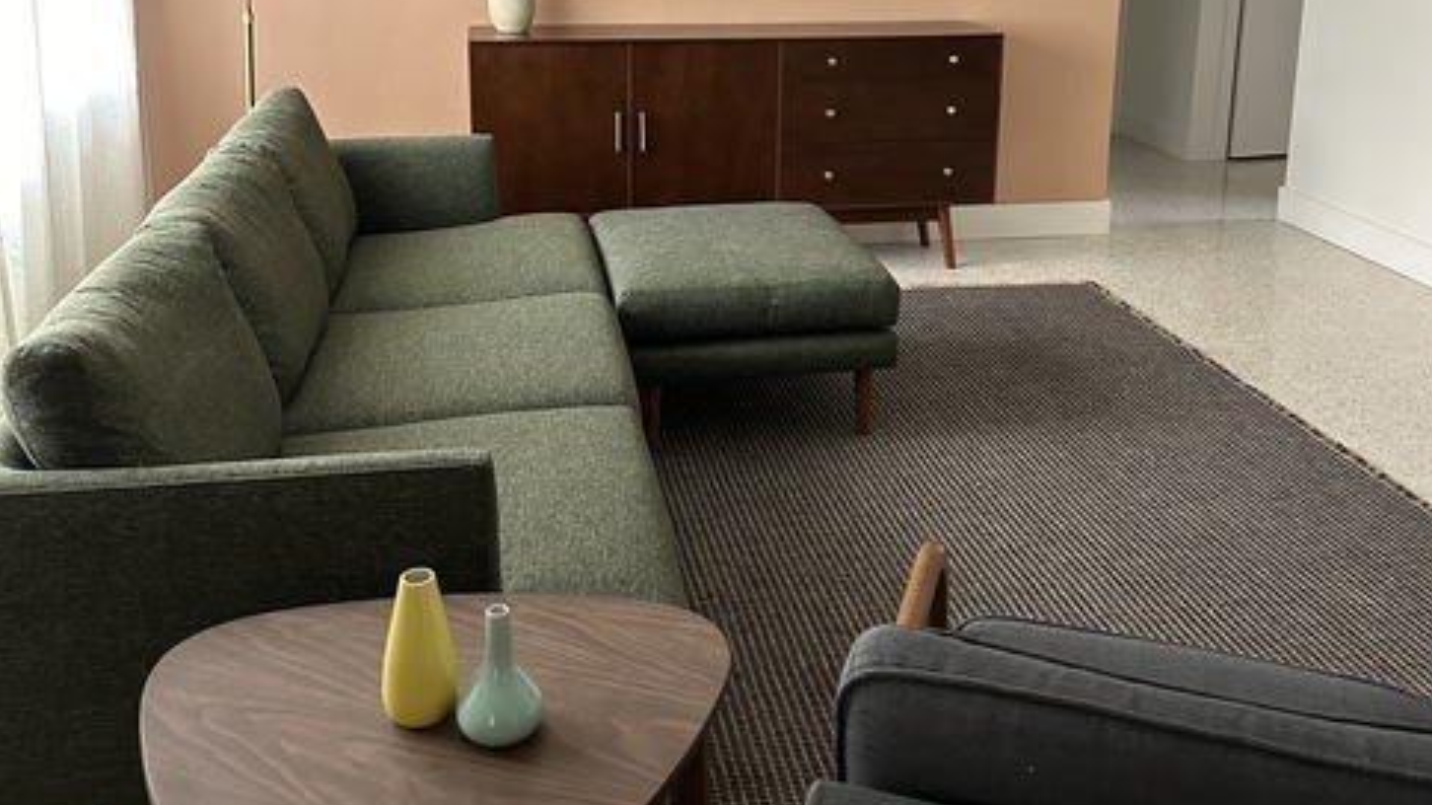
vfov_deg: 31.9
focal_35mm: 36
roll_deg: -0.8
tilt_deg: -11.1
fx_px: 1367
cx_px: 737
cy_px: 158
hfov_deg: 55.3
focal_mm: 6.86
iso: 500
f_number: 1.78
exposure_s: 1/60
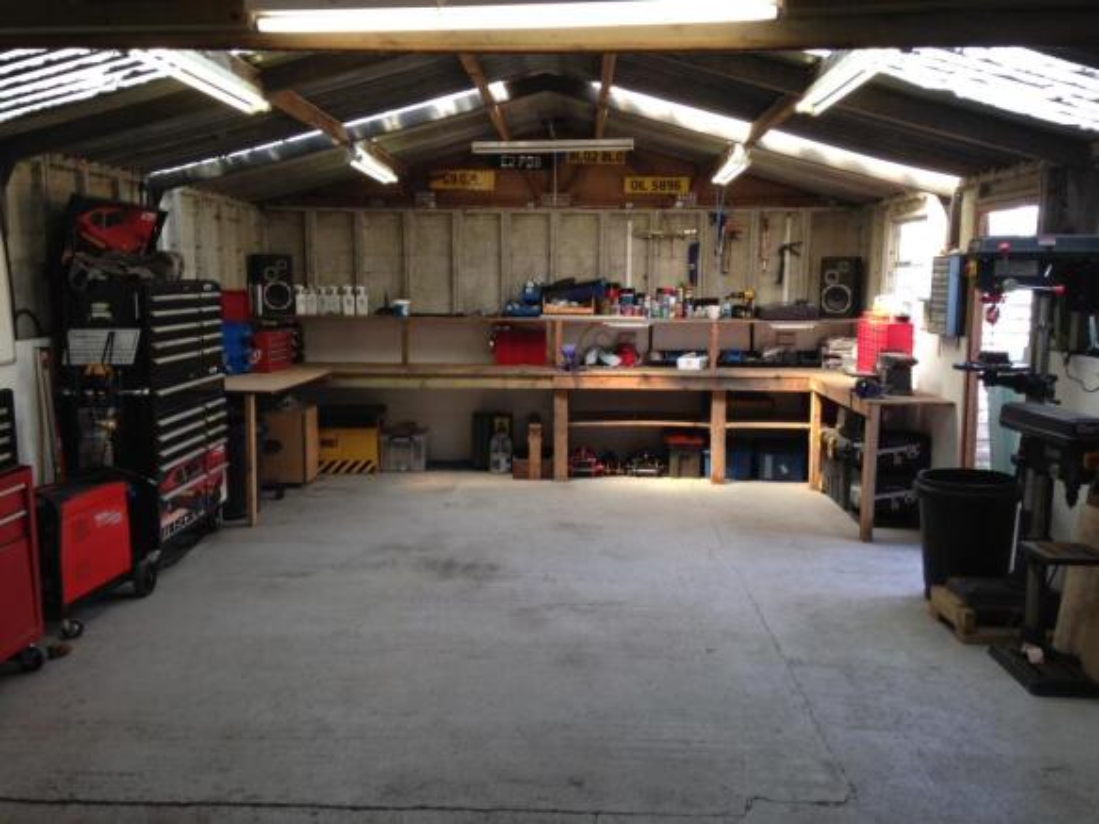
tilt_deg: -7.9
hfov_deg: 55.4
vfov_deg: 42.9
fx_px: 1047
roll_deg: +0.4
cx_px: 550
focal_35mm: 33
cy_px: 412
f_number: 2.4
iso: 50
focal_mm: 4.12
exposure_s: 1/40
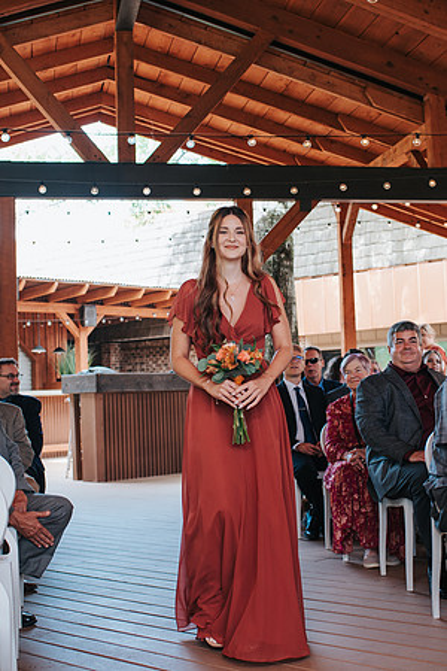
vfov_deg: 37.9
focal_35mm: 52
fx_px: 977
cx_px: 255
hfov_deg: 25.7
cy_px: 336
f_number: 3.2
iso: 220
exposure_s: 1/125
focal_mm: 35
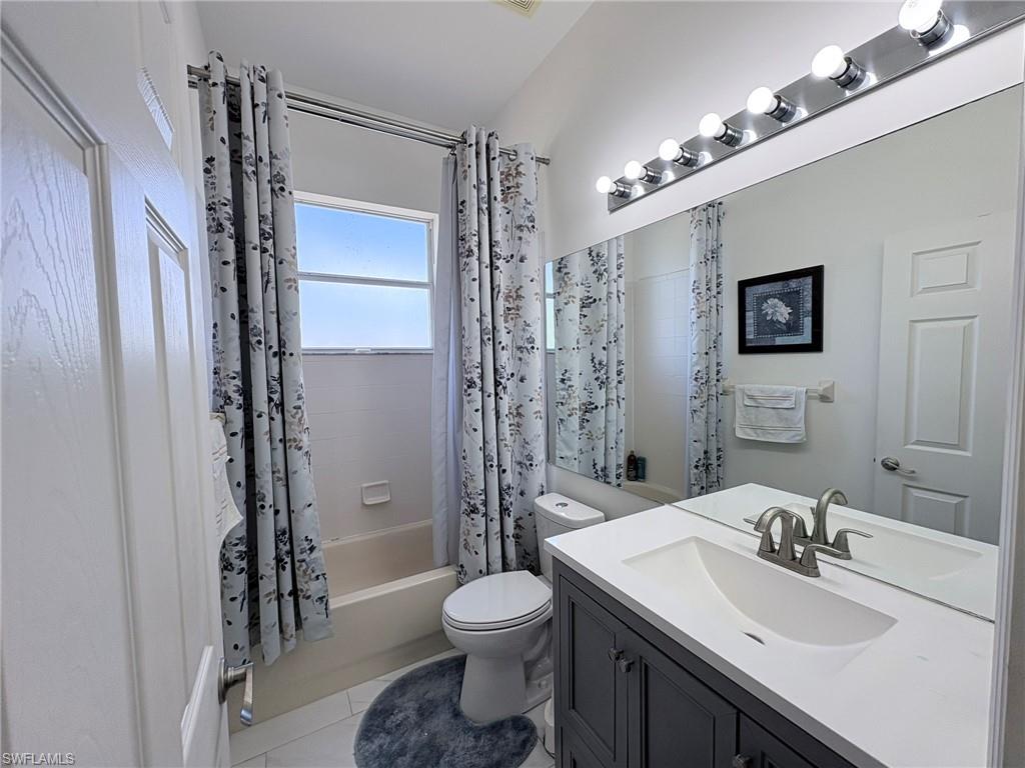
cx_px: 512
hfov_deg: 102.1
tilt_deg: -3.5
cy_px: 384
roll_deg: +1.0
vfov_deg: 85.7
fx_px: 415
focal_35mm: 14
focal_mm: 2.22
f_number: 2.2
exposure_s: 1/223
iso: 64
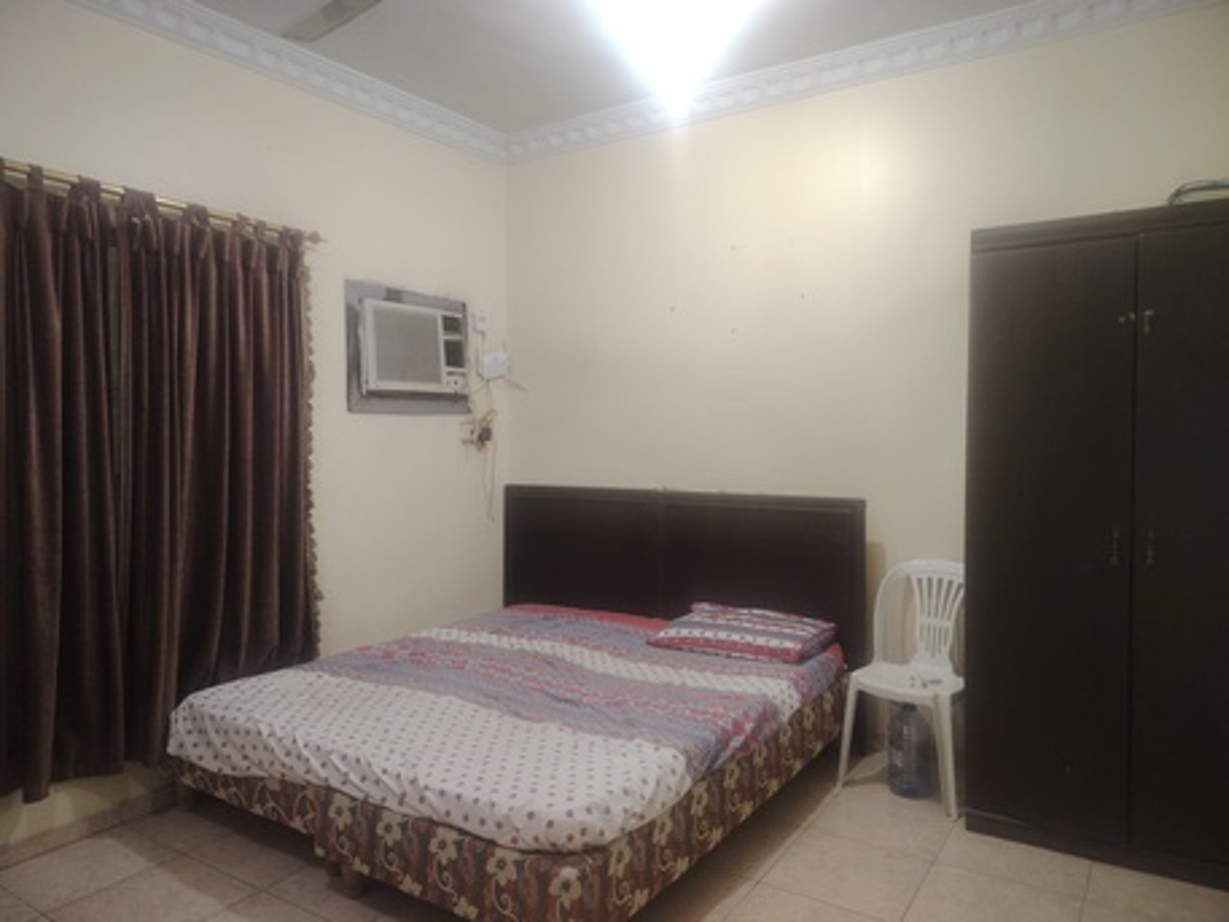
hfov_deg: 71.6
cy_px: 461
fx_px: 852
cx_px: 614
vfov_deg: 56.8
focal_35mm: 24
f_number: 1.75
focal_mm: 5.25
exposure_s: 1/30
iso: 564
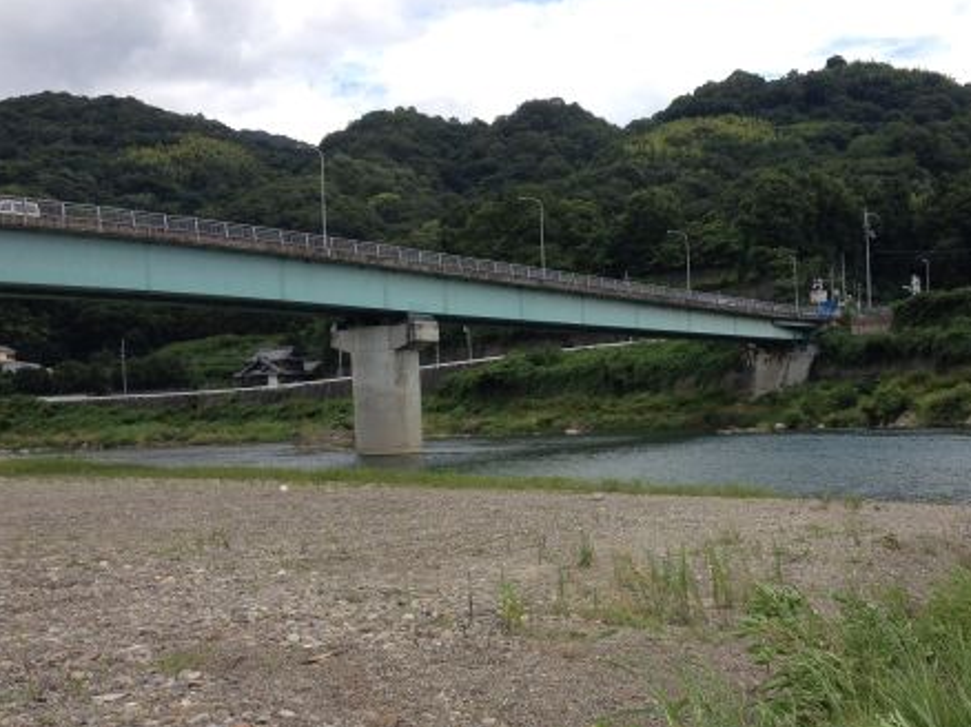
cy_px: 443
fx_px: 1346
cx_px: 623
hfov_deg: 39.3
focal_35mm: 48
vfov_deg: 30.1
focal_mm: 4.28
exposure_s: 1/1200
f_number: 2.4
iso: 50
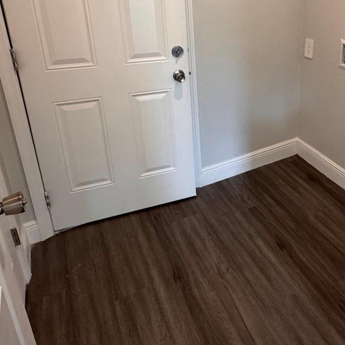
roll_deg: -1.3
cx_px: 278
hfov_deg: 49.3
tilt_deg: -18.9
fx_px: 350
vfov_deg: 50.2
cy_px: 82
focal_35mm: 31
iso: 320
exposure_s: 1/120
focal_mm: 2.22
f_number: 2.2
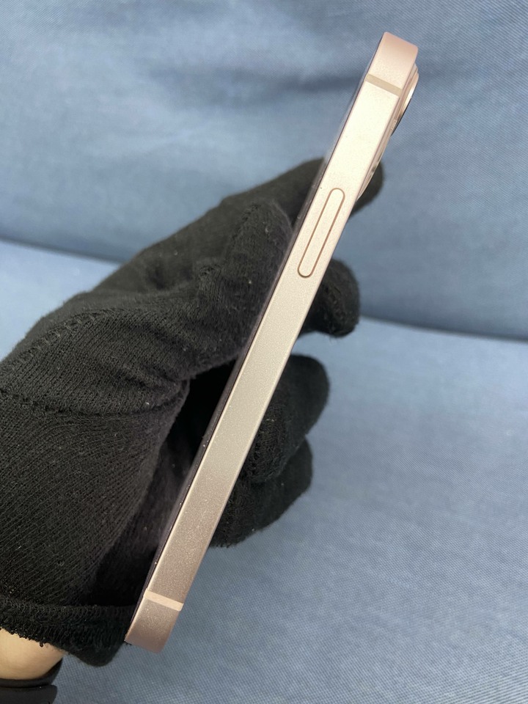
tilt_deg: -47.9
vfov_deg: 67.3
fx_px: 529
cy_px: 352
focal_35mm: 26
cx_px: 264
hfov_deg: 53.1
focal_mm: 4.25
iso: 125
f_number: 1.8
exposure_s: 1/40
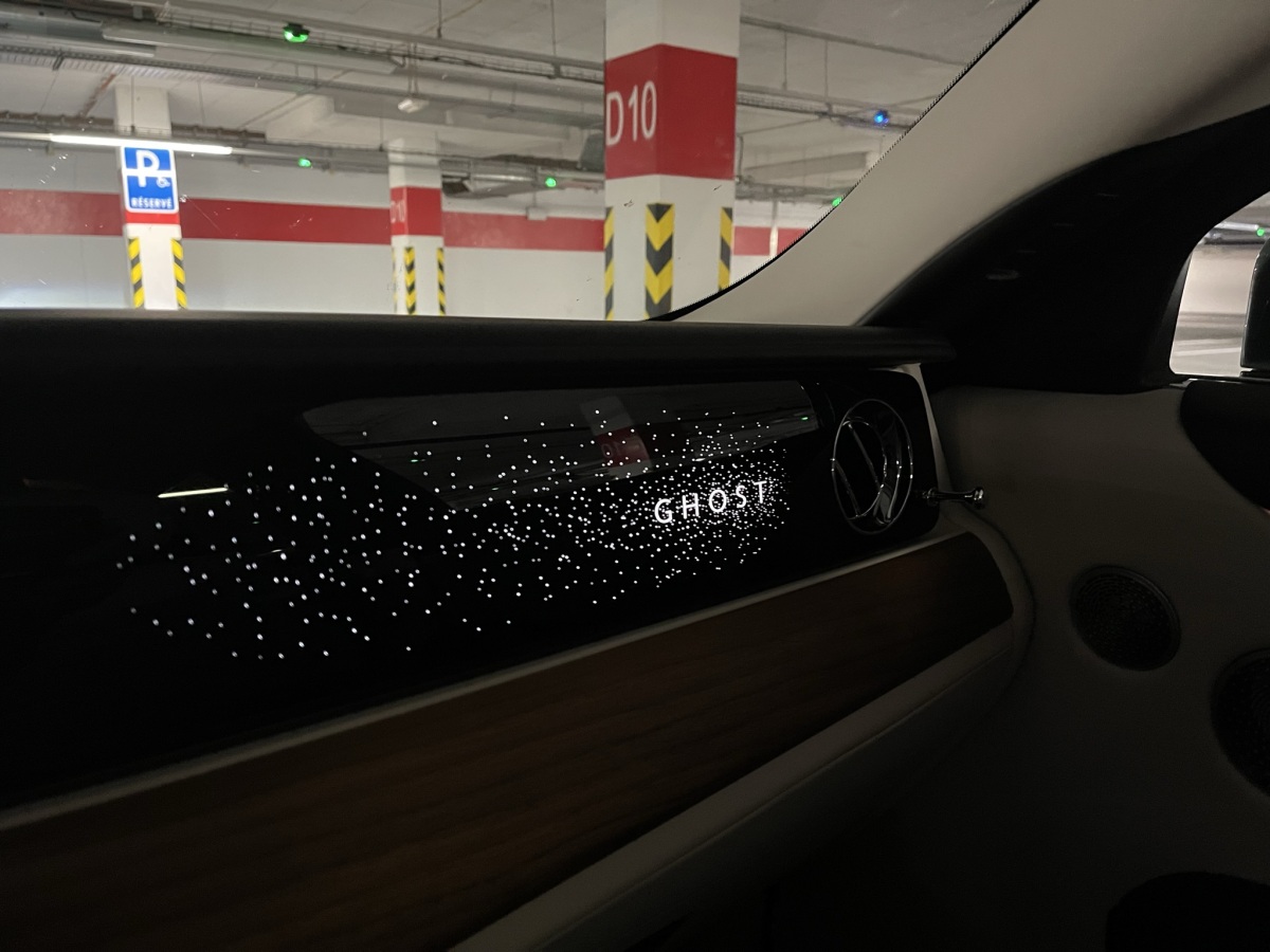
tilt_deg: -11.4
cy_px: 476
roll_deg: -0.3
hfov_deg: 67.3
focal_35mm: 26
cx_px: 635
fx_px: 954
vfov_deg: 53.1
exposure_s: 1/30
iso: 1000
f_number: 1.6
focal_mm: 5.1
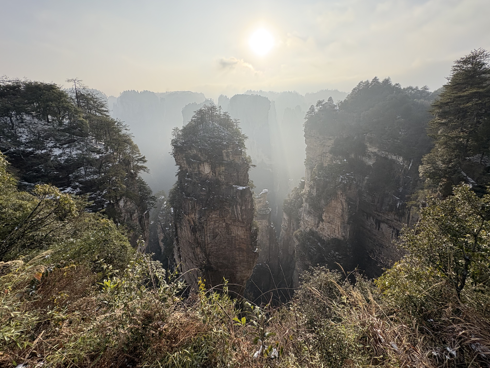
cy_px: 183
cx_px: 253
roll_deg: +0.6
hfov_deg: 98.1
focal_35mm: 15
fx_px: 212
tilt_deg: -18.2
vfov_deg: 81.7
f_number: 2.2
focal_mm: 2.22
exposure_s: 1/1178
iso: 64
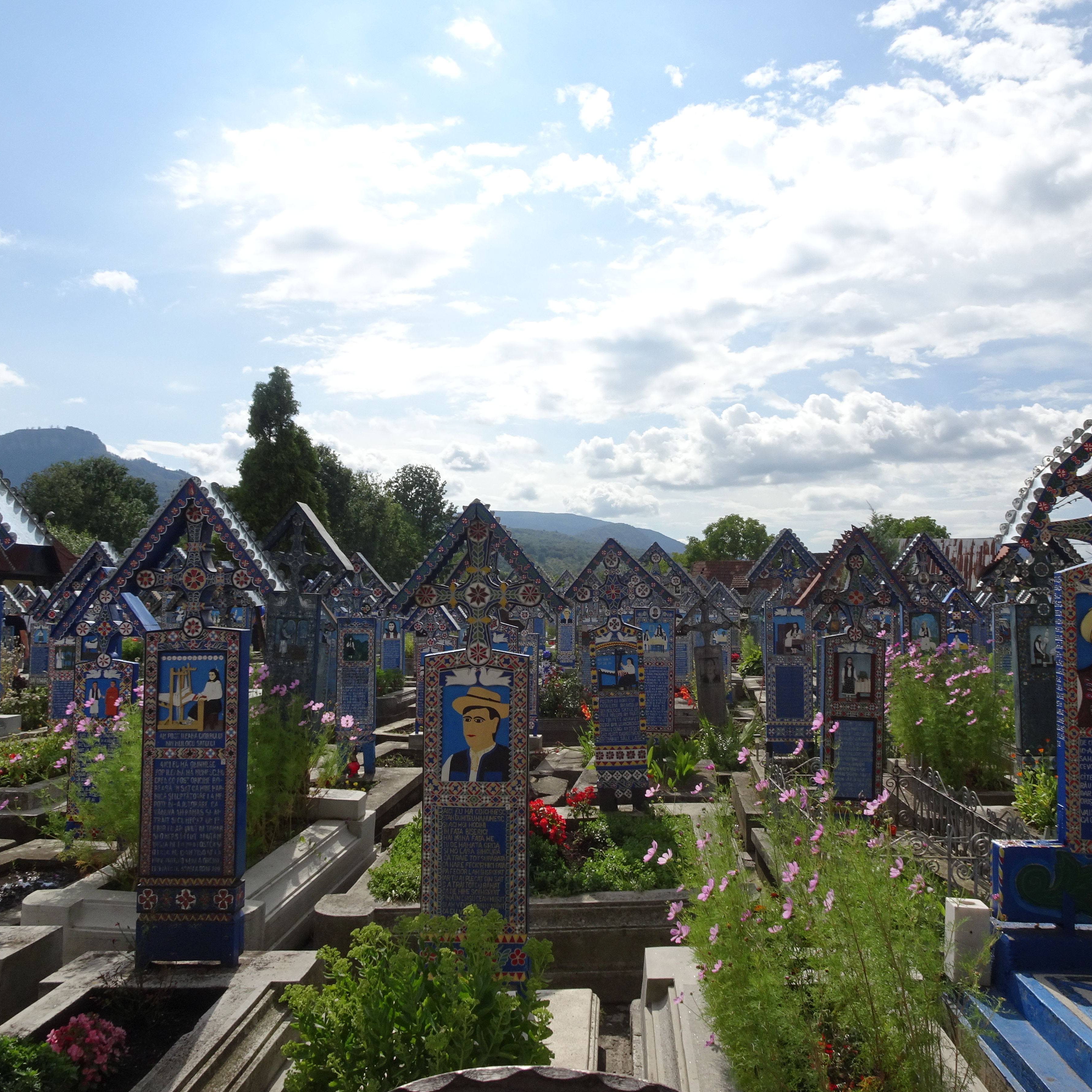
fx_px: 1035
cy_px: 535
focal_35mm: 29
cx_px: 592
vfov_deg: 55.6
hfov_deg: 55.6
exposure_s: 1/1600
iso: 80
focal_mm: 4.1
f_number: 3.5
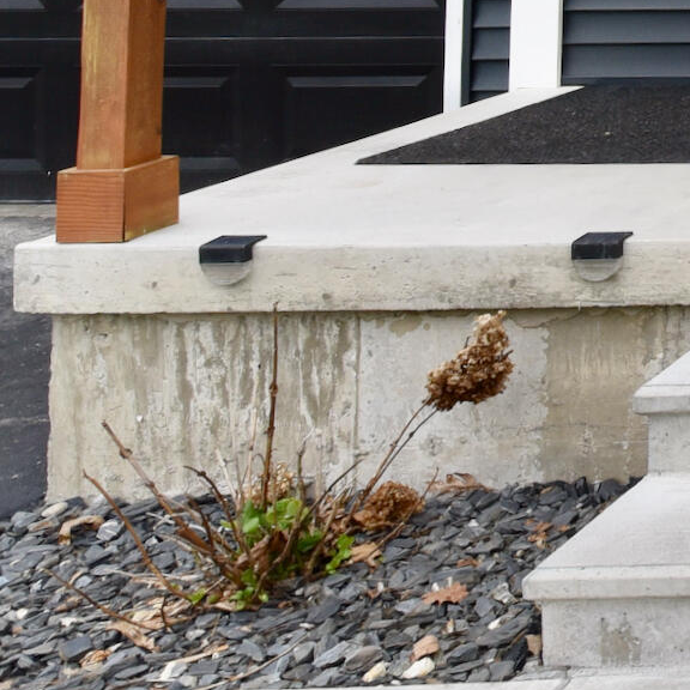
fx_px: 1398
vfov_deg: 23.5
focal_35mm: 62
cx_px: 1624
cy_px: -271
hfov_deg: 15.5
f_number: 11
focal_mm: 14
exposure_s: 1/500
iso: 800
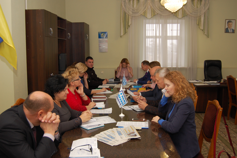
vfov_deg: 36.8
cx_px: 118
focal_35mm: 36
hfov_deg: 53.2
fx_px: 237
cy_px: 79
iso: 400
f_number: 5
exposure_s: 1/80
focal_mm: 24
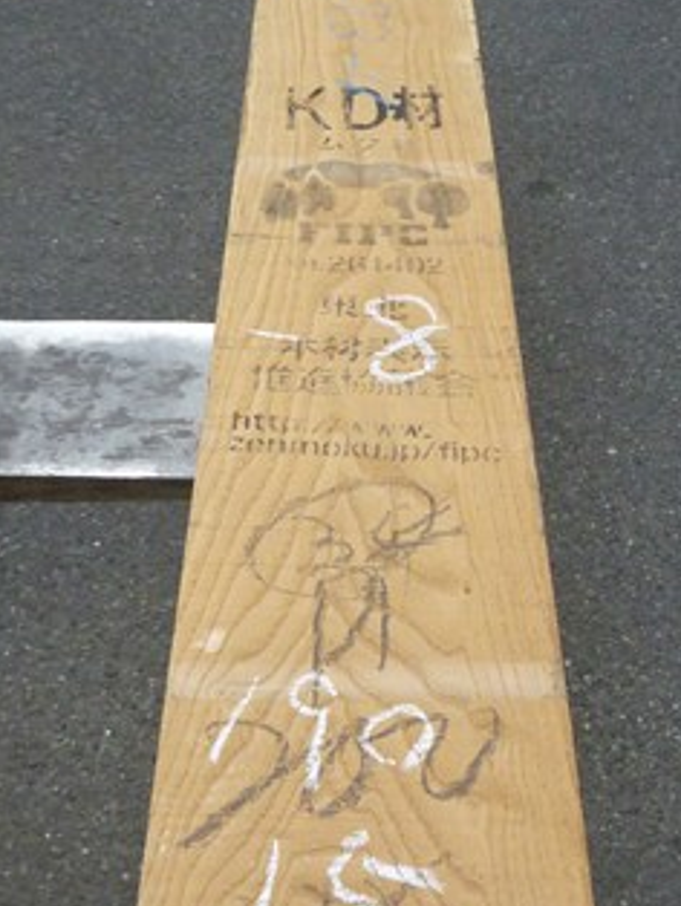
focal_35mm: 57
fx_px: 1493
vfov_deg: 33.7
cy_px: 511
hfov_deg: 25.7
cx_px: 381
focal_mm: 4.9
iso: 400
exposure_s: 1/400
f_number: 3.3
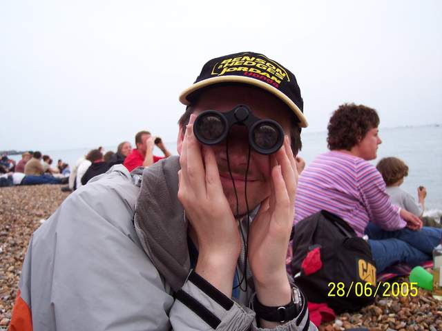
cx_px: 221
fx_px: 485
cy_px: 166
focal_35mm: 38
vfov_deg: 37.7
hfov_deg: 49.0
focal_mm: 8
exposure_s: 1/180
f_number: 2.8
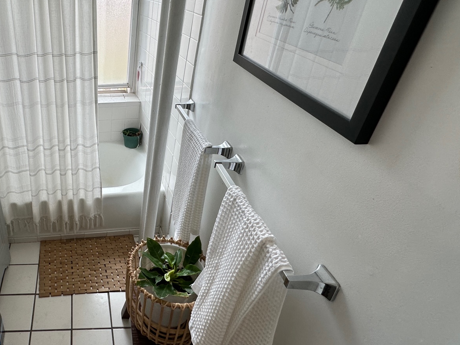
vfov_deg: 56.6
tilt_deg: -29.7
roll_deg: +0.4
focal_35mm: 24
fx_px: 319
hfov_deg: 64.3
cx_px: 83
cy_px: 147
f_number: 2.2
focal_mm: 2.22
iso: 80
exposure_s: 1/120
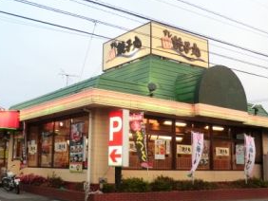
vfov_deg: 31.6
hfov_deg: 41.1
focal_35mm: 46
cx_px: 115
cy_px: 101
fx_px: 356
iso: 200
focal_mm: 5.2
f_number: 3.5
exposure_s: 1/60
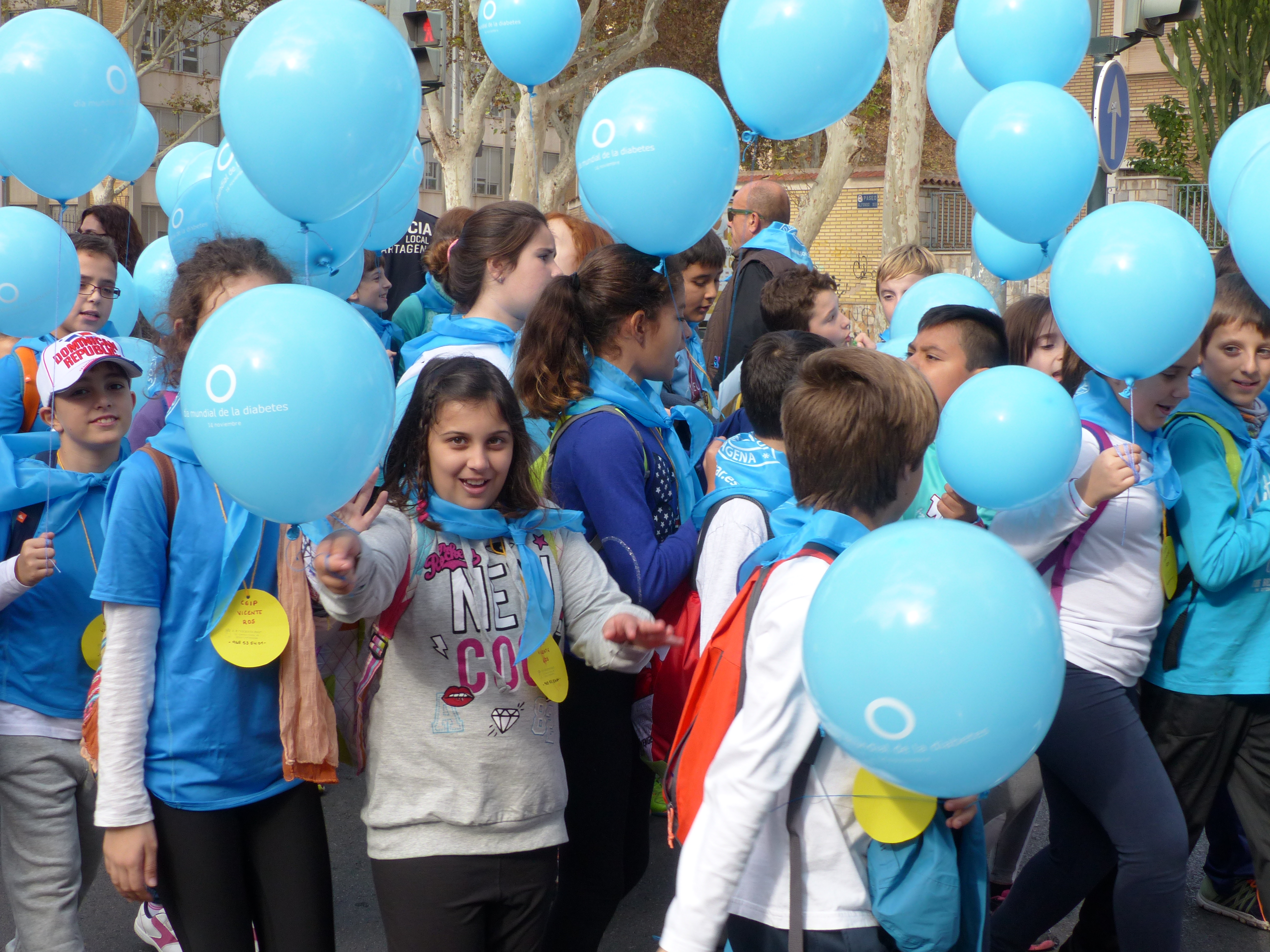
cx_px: 635
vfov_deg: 29.1
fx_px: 1834
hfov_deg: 38.2
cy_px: 476
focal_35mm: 50
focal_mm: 9.1
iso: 100
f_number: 4
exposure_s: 1/320
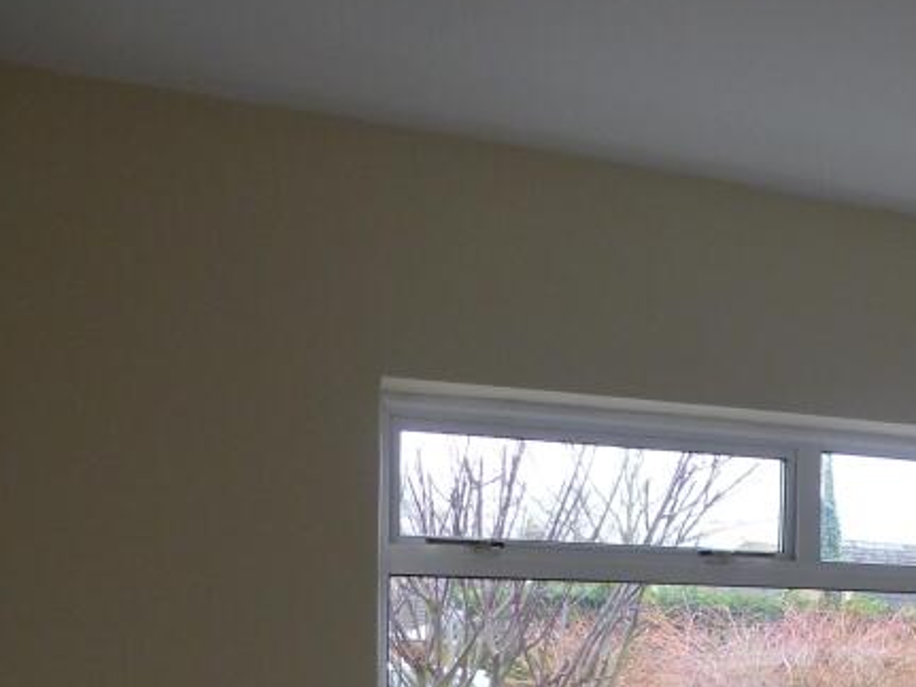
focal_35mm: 57
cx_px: 1037
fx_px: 1508
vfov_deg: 24.5
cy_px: 689
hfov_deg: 29.9
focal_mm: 4.3
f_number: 3.3
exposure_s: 1/60
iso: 250
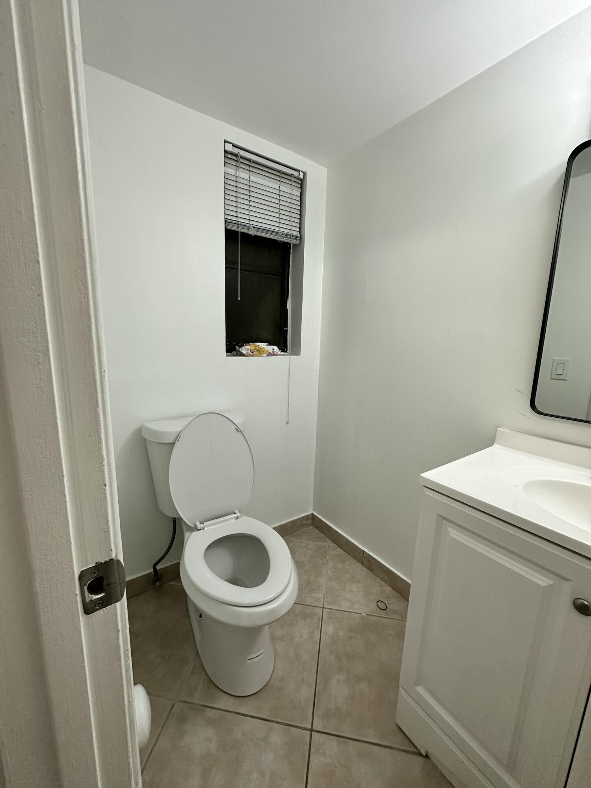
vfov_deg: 102.1
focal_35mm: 14
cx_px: 296
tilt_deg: -9.2
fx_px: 319
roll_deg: -1.8
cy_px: 394
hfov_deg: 85.7
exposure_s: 1/120
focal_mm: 2.22
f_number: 2.2
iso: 160
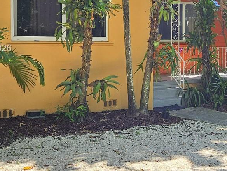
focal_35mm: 63
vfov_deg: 23.1
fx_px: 413
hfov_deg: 29.5
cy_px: 49
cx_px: 202
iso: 25
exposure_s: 1/444
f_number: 1.8
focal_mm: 5.4
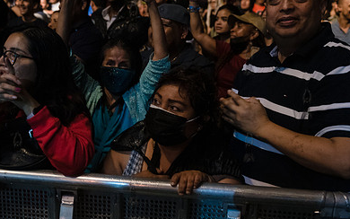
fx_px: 420
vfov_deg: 29.2
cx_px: 133
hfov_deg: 44.9
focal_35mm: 44
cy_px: 103
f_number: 2.8
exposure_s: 1/100
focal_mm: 29
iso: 3200
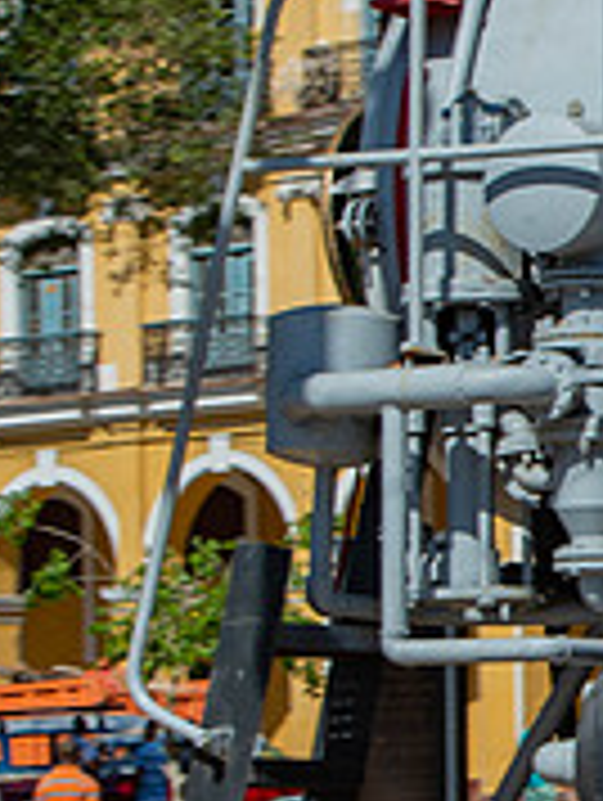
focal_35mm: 228
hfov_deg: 6.3
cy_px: 454
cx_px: 1274
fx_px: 5283
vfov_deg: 8.7
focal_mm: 70
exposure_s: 1/200
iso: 100
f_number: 10
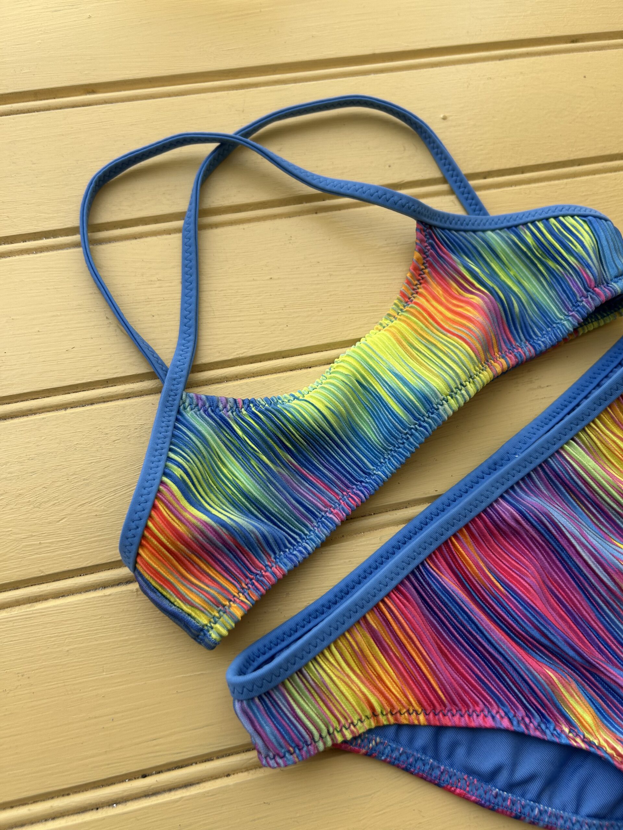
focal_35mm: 26
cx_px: 312
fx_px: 624
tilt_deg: -74.4
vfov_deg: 67.3
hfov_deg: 53.1
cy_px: 415
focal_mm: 5.7
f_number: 1.5
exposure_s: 1/121
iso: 40
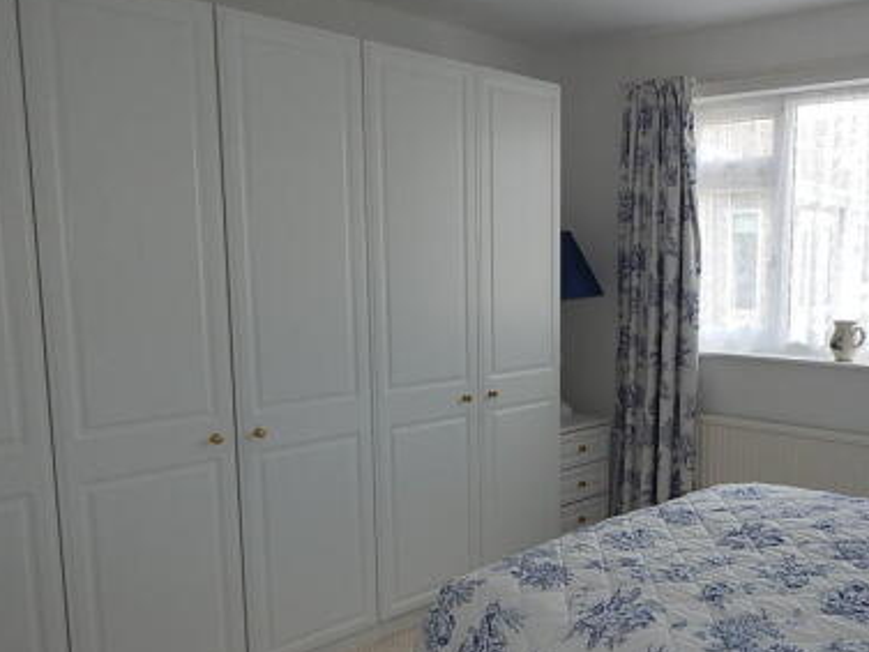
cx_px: 621
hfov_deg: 52.2
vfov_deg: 41.7
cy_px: 377
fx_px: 854
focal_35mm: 34
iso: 125
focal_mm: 4
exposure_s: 1/100
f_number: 3
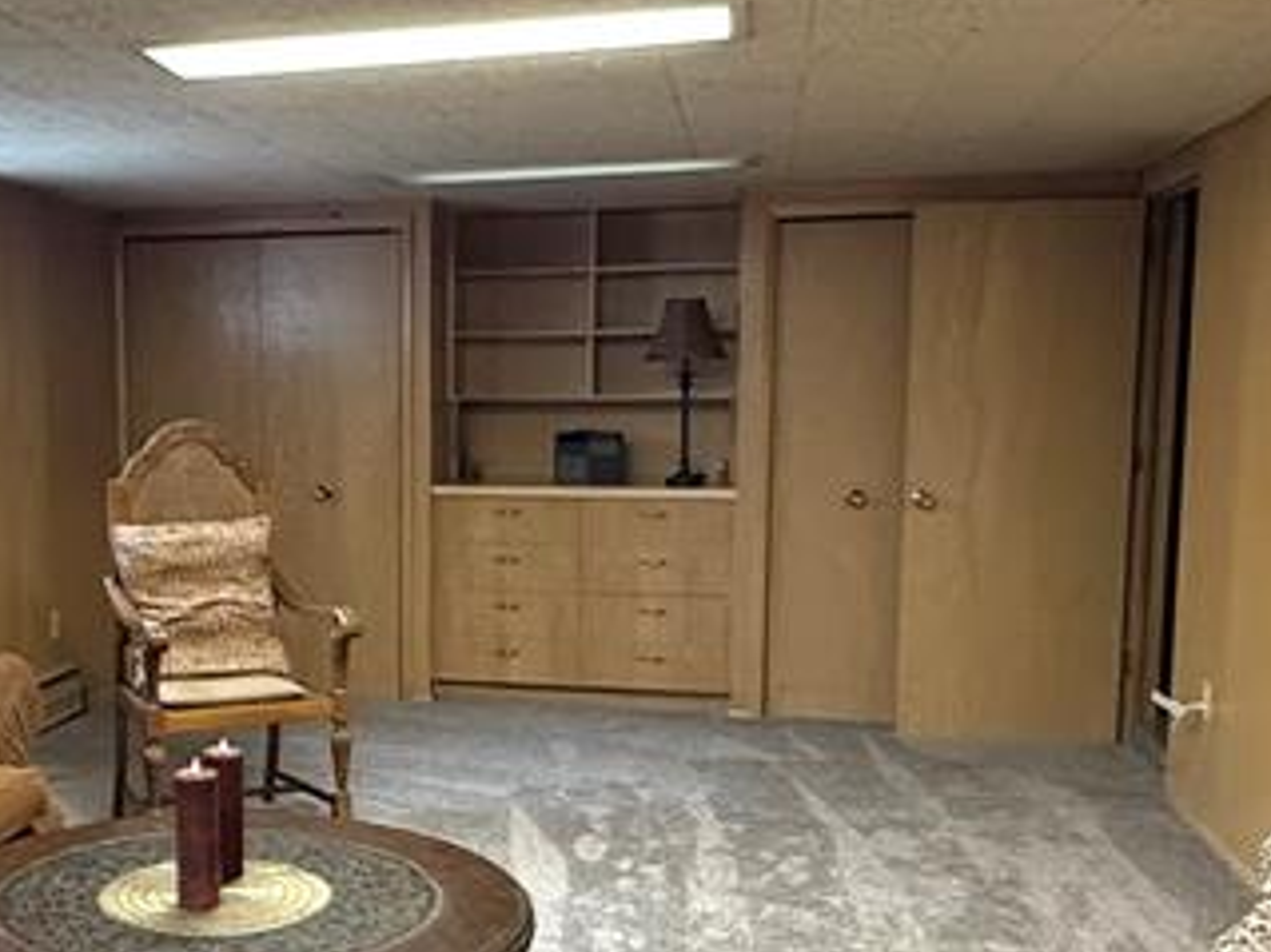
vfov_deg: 32.1
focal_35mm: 45
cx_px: 283
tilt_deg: -6.2
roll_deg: +1.0
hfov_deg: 40.6
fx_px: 1652
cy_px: 574
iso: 640
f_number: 2.2
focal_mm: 2.22
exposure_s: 1/60
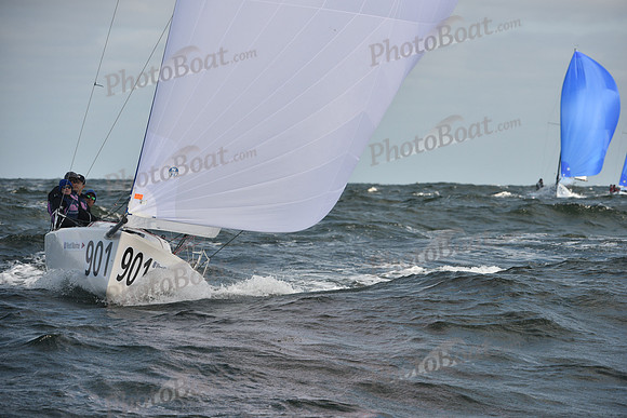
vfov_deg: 5.5
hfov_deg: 8.2
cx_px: 314
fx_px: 4355
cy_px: 209
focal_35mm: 250
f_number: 7.1
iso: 320
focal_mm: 250
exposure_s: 1/1250
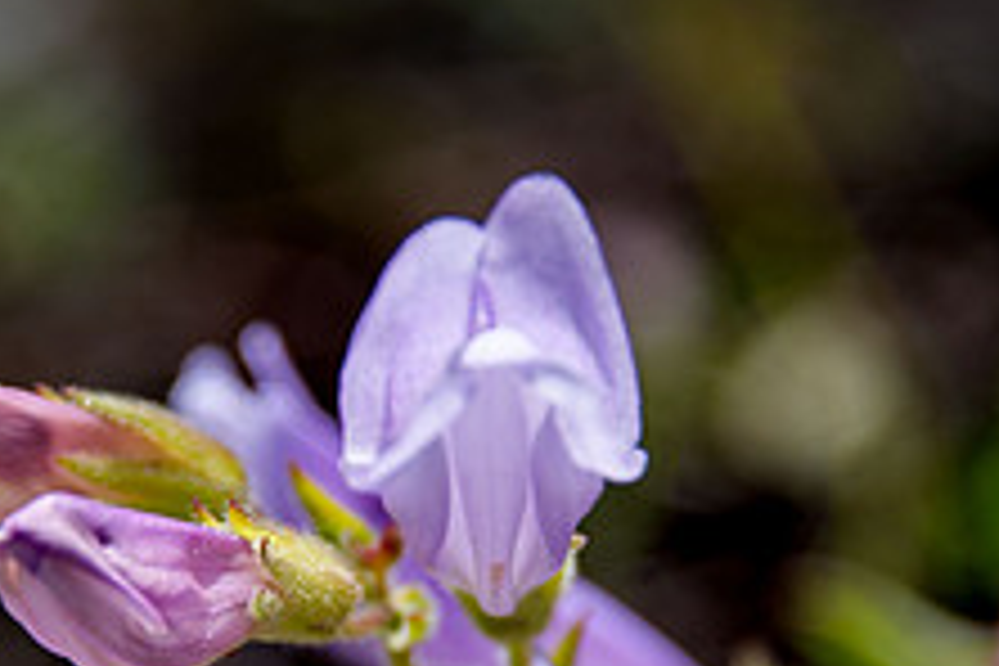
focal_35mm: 1064
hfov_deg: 1.9
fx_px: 29524
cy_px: 691
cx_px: 385
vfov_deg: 1.3
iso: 100
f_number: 6.3
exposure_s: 1/500
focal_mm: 300
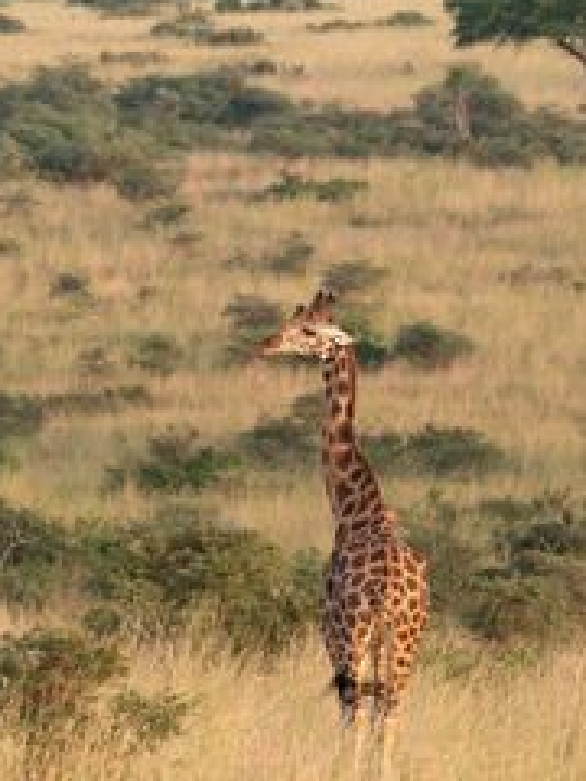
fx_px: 11015
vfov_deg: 4.1
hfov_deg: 3.0
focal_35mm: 488
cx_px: 20
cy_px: 399
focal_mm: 238
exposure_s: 1/125
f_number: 8
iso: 250
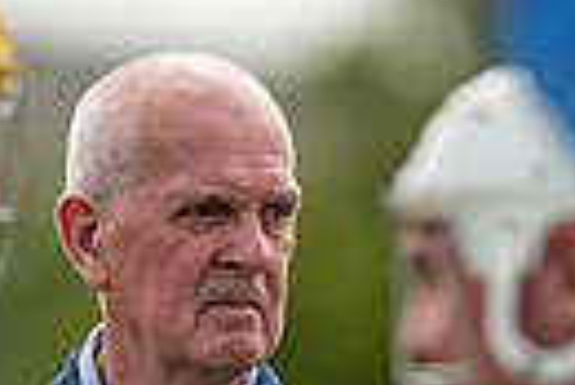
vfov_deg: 0.7
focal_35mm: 2009
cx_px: 133
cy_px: 573
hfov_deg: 1.0
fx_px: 32124
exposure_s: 1/1600
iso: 100
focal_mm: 300
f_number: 2.8
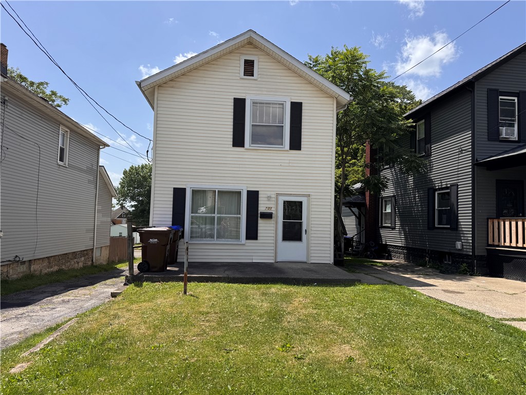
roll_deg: -1.9
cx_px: 263
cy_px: 198
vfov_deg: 56.8
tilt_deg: +3.2
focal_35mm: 24
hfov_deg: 71.6
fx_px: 365
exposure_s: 1/3802
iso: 80
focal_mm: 6.76
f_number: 1.78
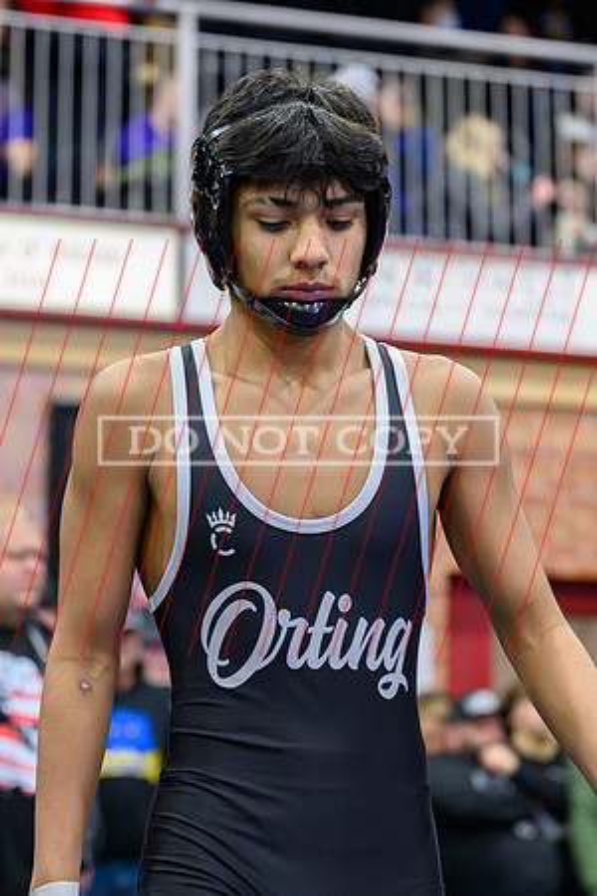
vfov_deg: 17.2
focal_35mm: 119
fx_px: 2956
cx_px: 304
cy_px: 392
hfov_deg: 11.5
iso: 5000
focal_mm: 70
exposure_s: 1/800
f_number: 2.8
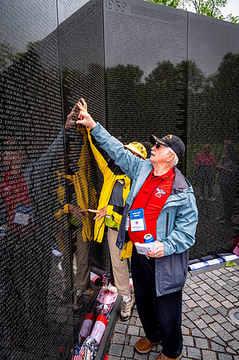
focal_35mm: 24
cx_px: 120
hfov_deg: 53.0
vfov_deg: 73.8
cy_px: 180
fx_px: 240
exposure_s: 1/640
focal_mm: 24
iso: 1250
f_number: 8
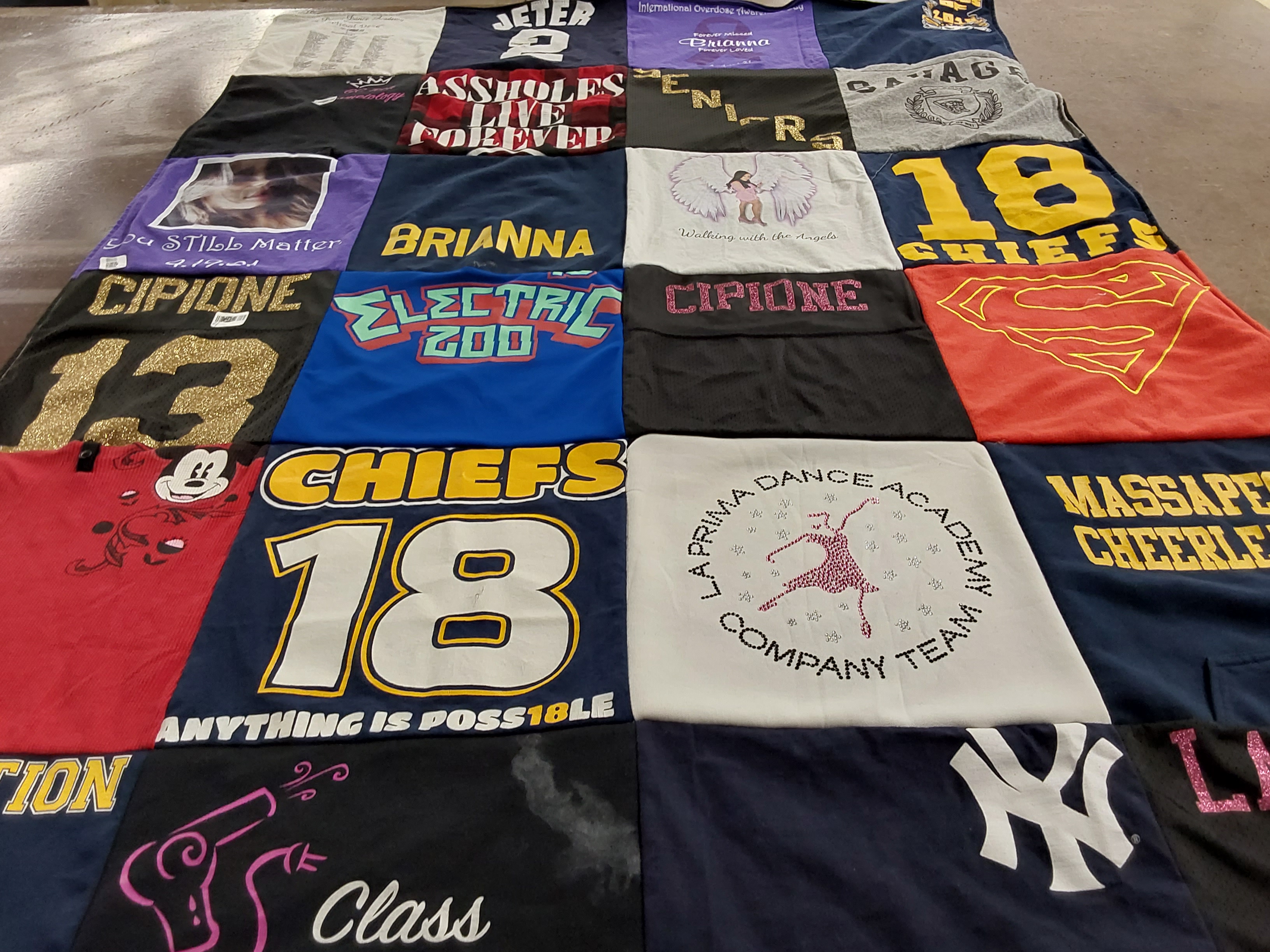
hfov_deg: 63.4
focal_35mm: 28
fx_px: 1027
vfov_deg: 49.7
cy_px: 476
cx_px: 635
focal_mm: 2.91
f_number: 1.9
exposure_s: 1/50
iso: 100
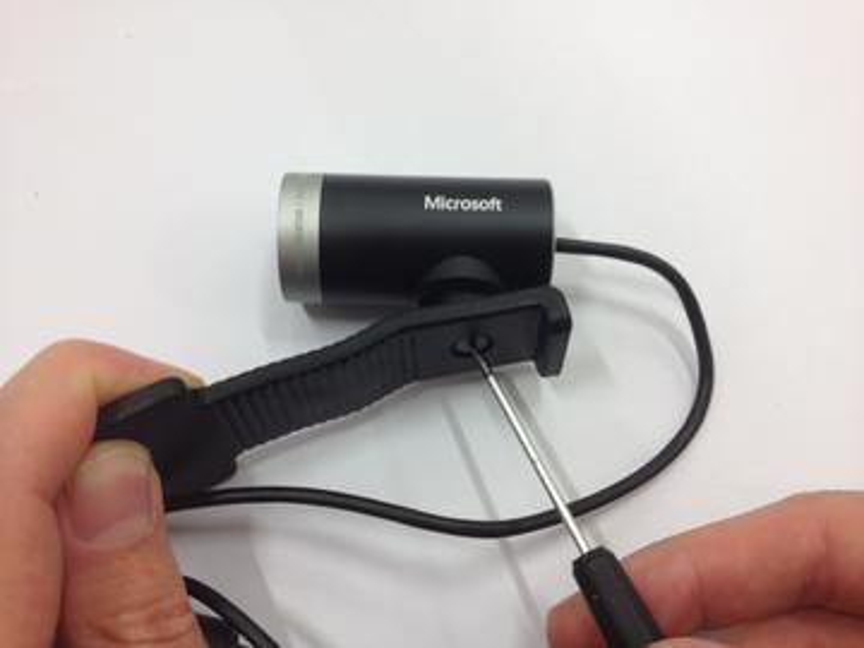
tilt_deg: -73.4
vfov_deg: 40.7
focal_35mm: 35
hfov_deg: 52.6
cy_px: 324
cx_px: 432
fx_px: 874
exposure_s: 1/20
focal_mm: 4.28
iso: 50
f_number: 2.4
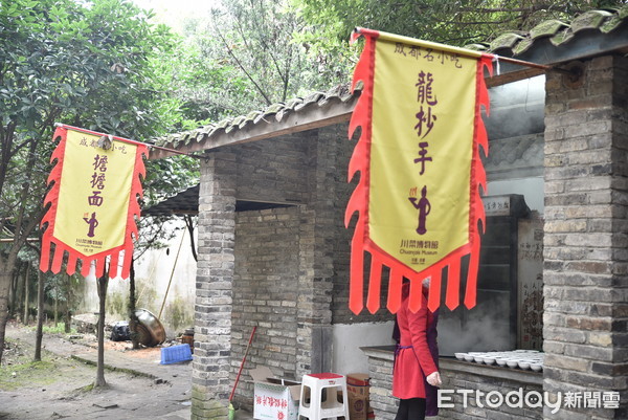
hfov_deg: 46.4
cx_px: 314
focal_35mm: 42
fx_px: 733
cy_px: 210
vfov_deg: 31.9
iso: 500
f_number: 2.8
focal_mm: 42
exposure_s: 1/50
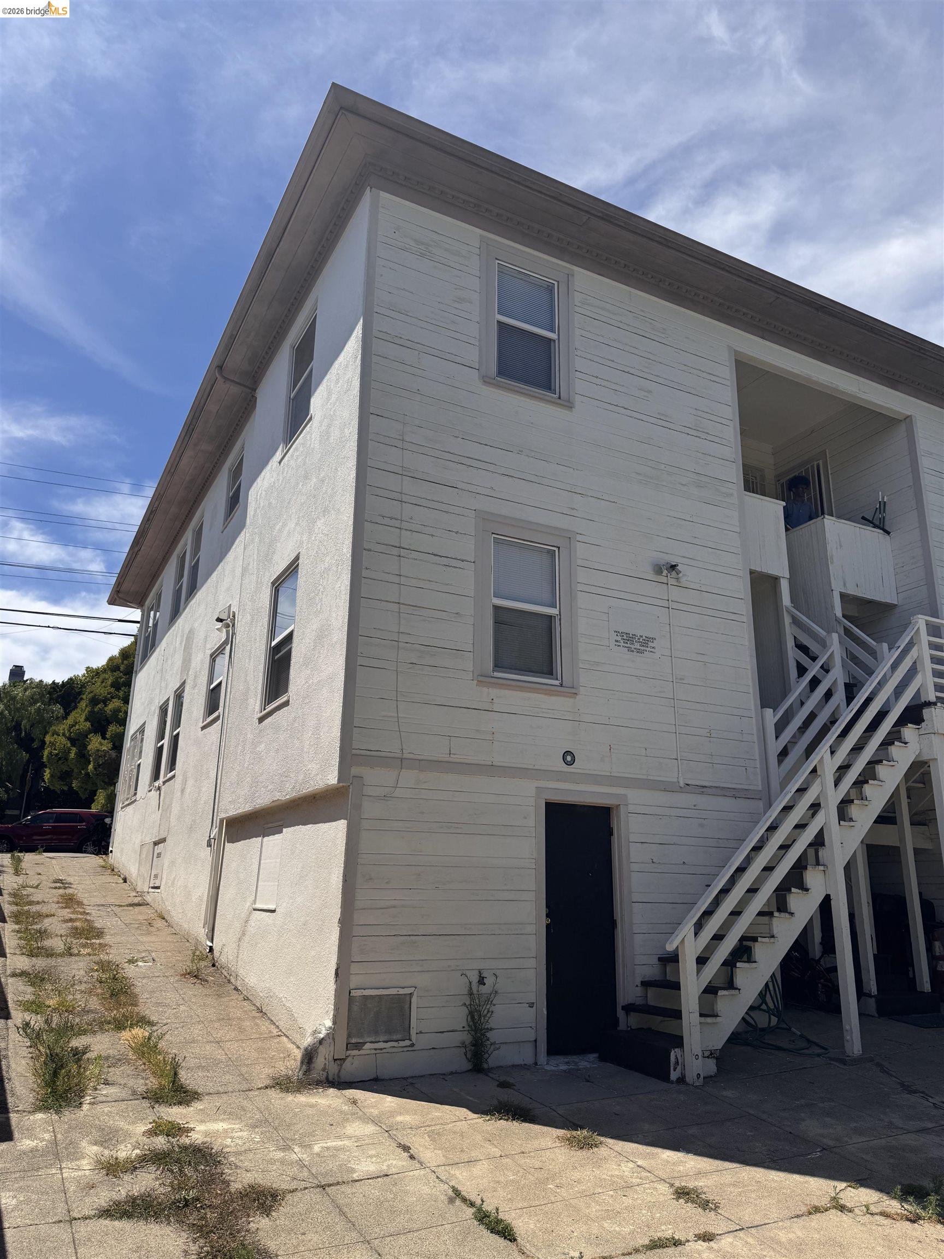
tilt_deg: +17.7
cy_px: 630
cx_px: 472
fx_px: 873
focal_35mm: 24
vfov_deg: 71.6
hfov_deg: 56.8
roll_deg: -0.6
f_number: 1.78
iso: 80
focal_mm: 6.76
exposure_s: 1/5814
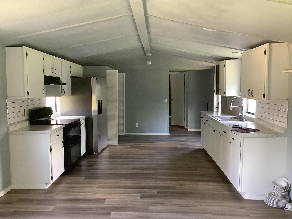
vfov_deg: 45.4
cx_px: 146
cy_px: 110
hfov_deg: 58.4
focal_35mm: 31
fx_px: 261
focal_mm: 3.3
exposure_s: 1/60
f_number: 2.4
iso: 320
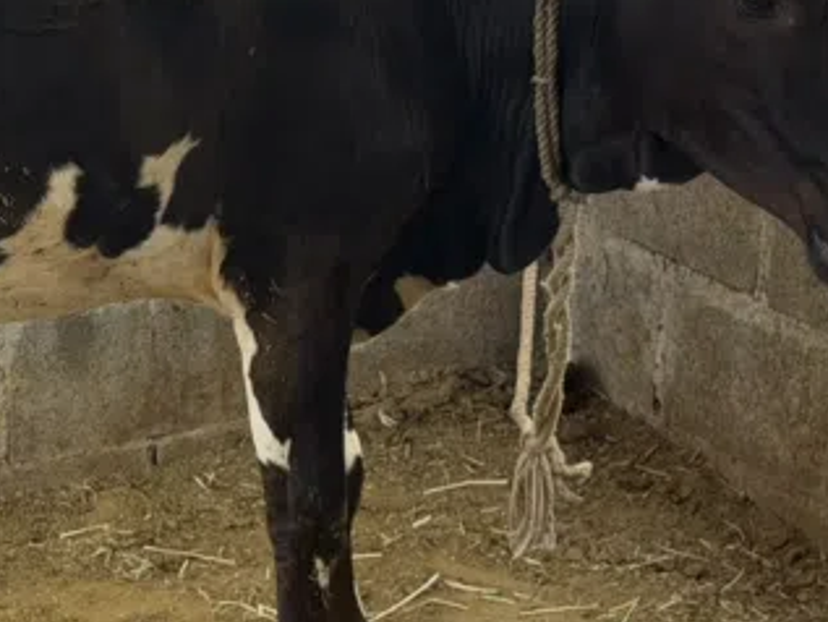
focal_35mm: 97
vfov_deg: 15.2
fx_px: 2321
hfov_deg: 19.8
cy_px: 246
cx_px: 68
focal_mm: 6.76
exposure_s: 1/173
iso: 64
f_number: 1.78
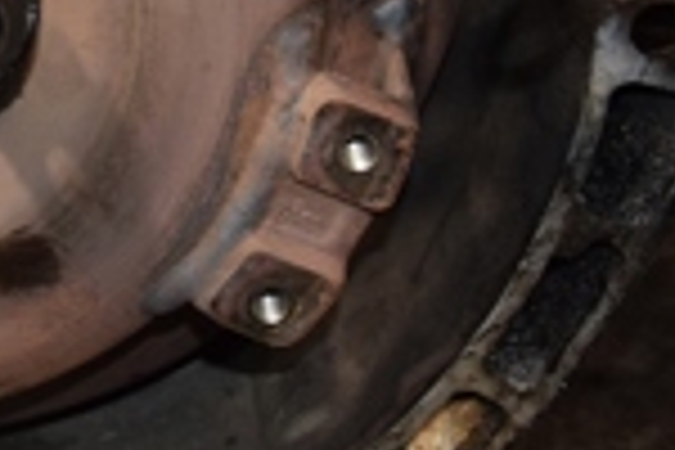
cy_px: -126
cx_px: -130
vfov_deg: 9.6
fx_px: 2644
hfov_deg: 14.1
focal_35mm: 141
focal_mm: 22
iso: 800
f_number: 5
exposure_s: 1/60
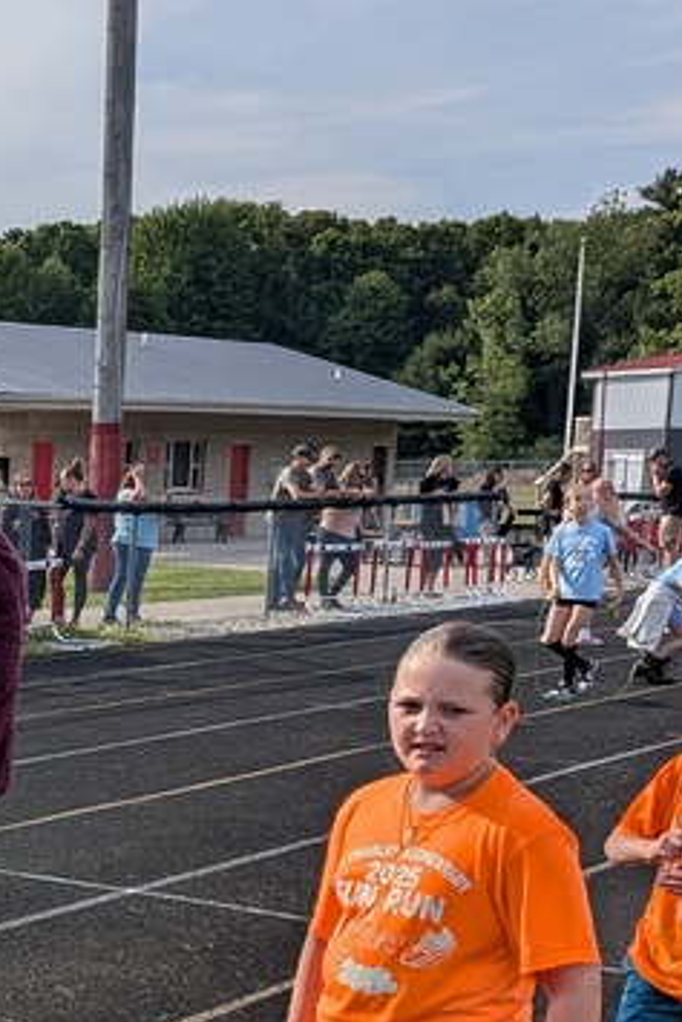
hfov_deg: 16.7
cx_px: -432
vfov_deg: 27.3
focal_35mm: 72
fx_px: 2044
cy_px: 872
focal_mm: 4.53
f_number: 1.7
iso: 29
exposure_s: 1/1511
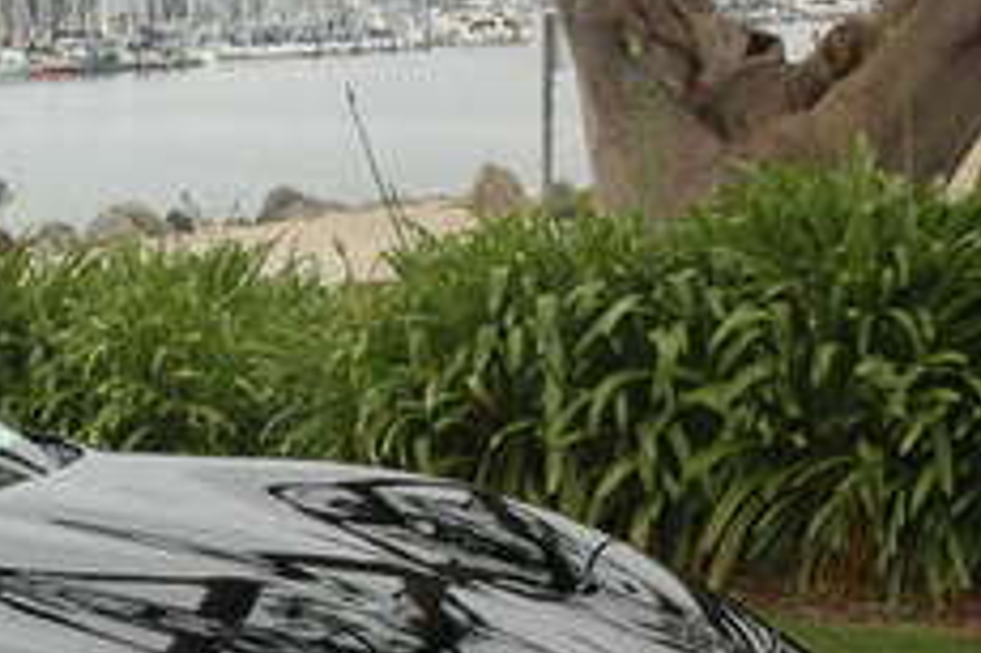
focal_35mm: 100
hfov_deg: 18.9
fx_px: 2723
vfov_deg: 13.6
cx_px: -311
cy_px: 580
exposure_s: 1/160
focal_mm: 24
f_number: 6.3
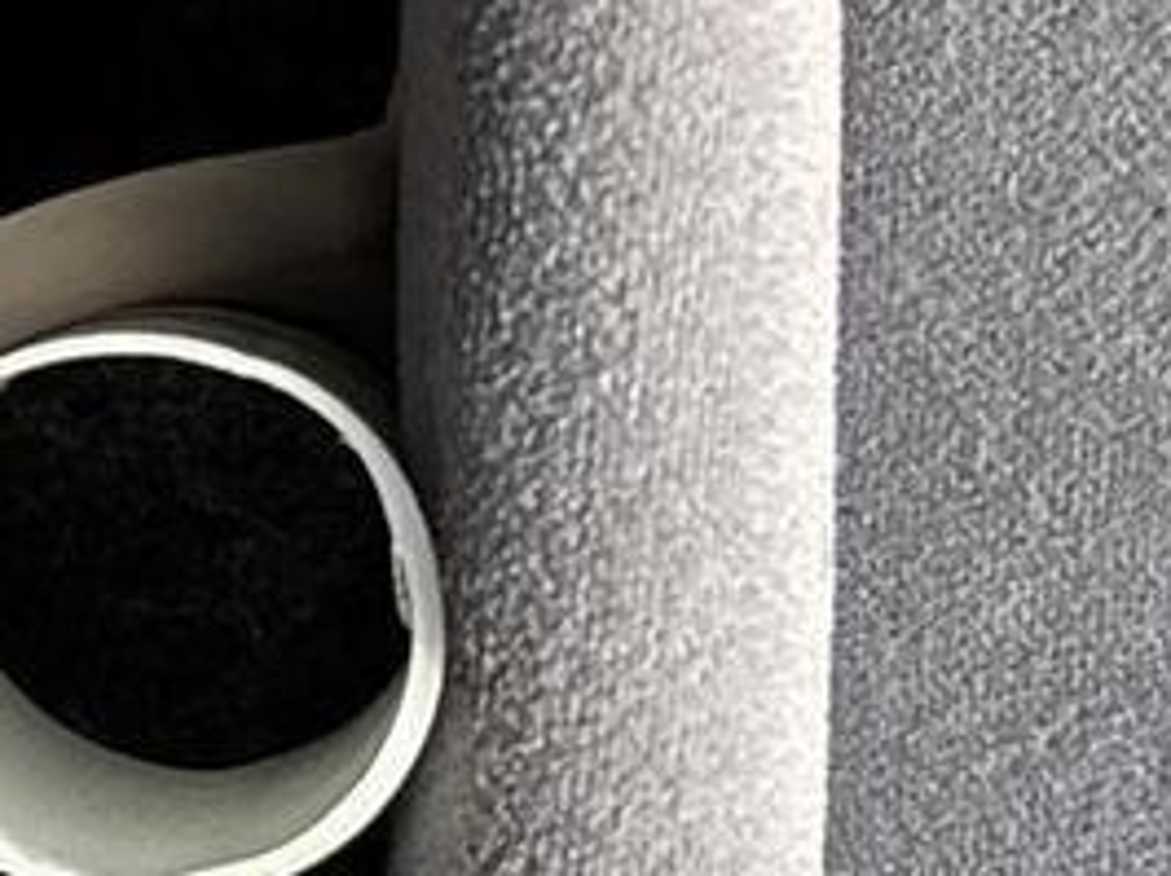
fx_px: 4765
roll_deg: +0.0
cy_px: 189
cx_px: -1233
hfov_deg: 12.3
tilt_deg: +4.6
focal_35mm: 141
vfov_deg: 10.5
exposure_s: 1/53
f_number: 1.6
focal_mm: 5.96
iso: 500
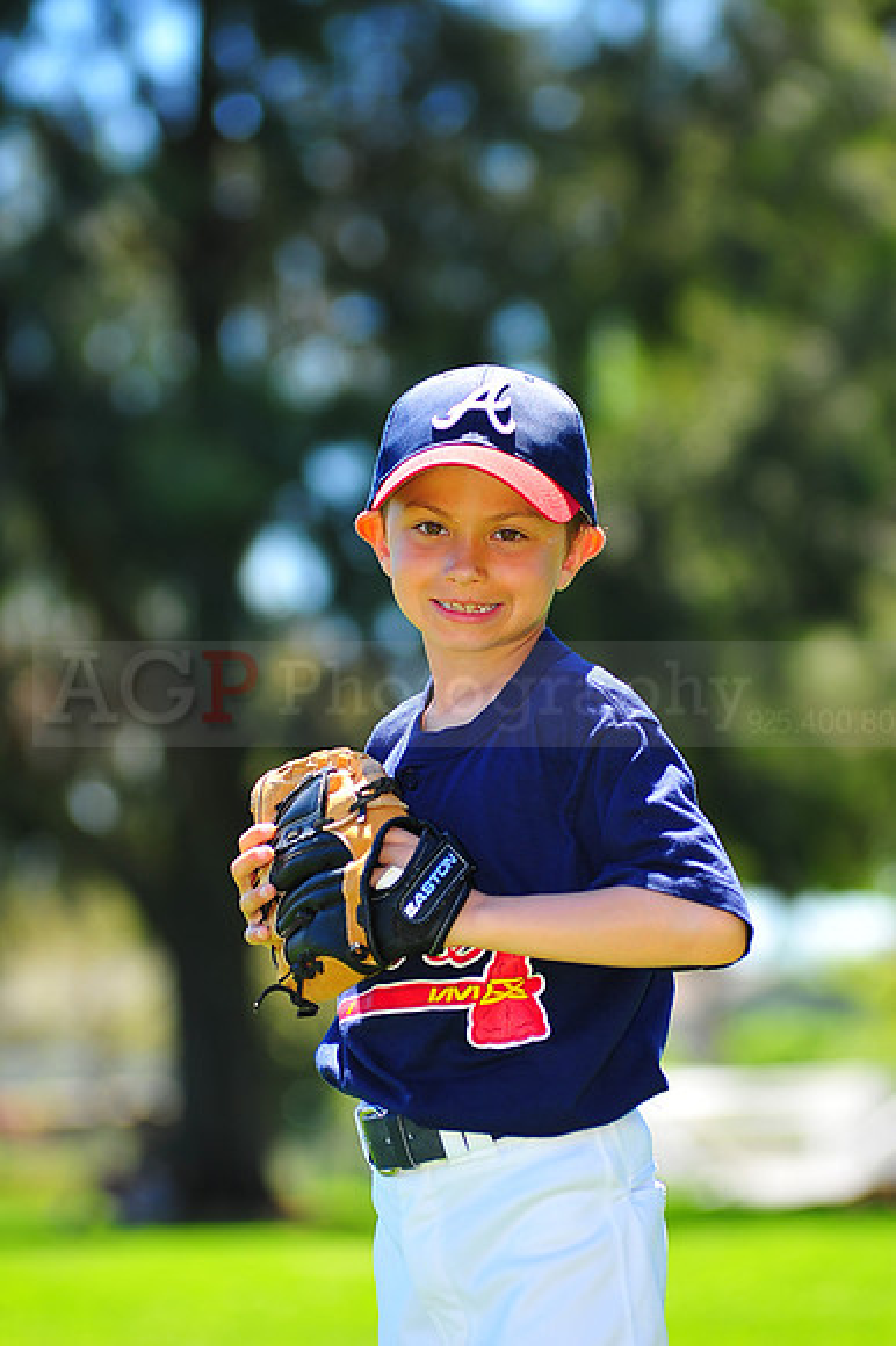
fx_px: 6728
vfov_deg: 11.4
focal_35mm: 180
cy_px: 673
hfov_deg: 7.6
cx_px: 448
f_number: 5
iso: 200
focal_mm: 180
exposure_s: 1/400
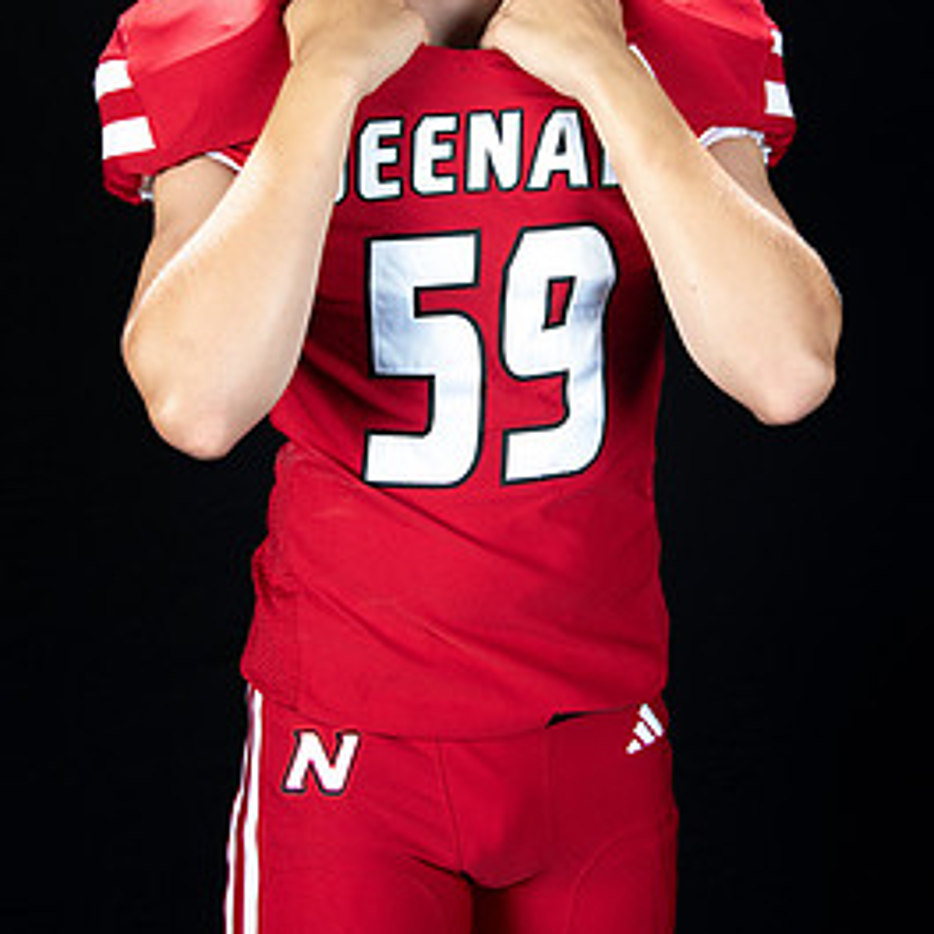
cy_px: 251
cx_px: 474
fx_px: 2473
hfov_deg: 21.4
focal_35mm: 81
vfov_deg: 21.2
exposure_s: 1/160
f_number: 9
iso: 320
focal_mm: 56
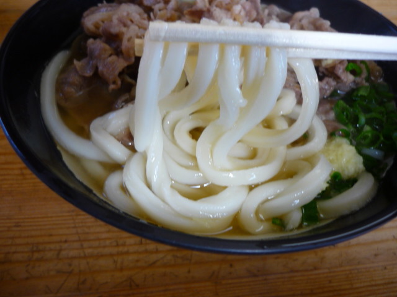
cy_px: 148
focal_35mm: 33
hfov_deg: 55.4
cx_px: 198
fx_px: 378
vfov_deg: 42.9
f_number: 2.8
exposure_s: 1/50
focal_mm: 5.5
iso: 100
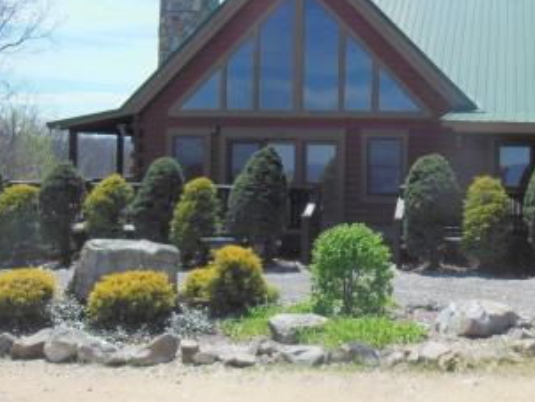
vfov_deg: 30.2
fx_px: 742
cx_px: 413
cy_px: 154
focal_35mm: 48
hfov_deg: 38.4
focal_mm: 4.5
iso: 125
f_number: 3.5
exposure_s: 1/1000
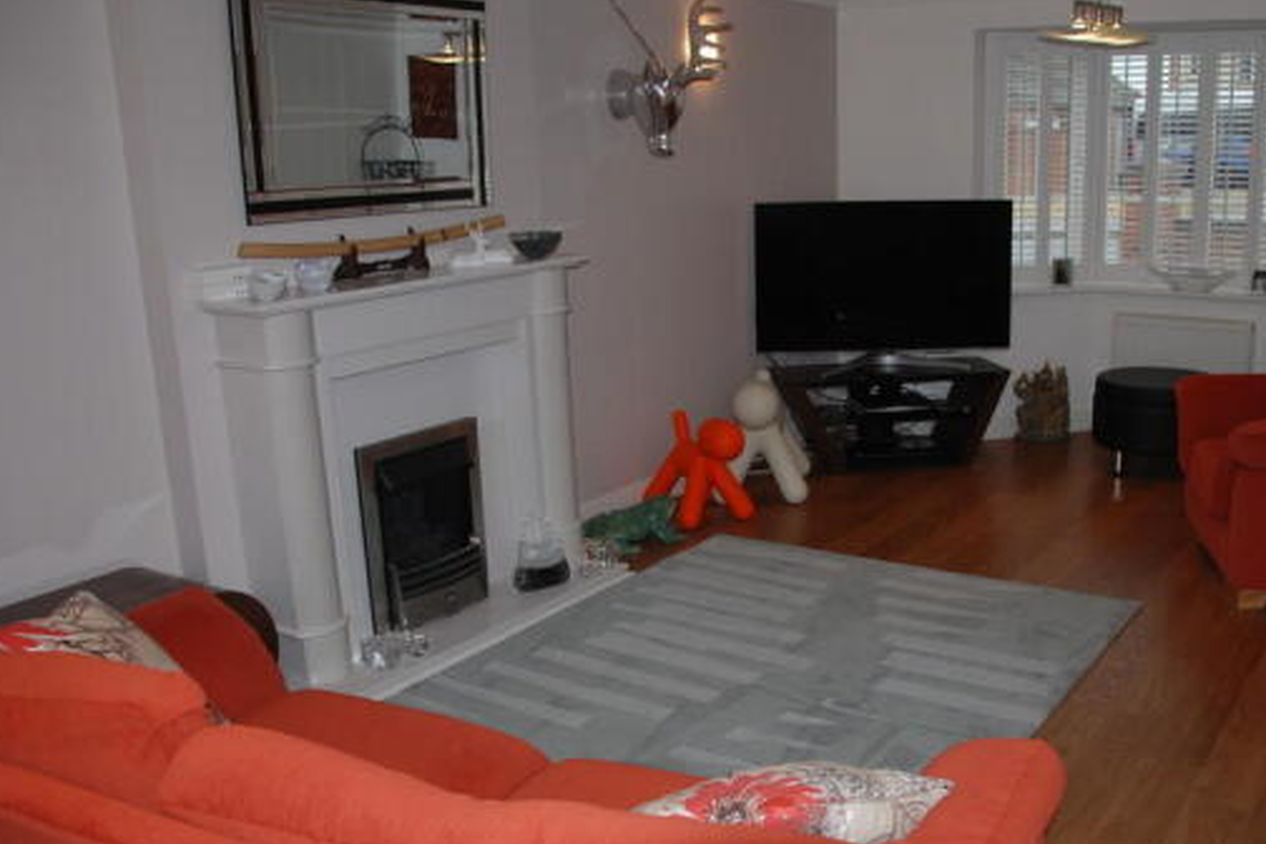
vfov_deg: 37.8
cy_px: 484
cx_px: 803
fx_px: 1231
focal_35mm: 35
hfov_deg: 53.7
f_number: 3.5
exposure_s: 1/60
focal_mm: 18
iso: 200
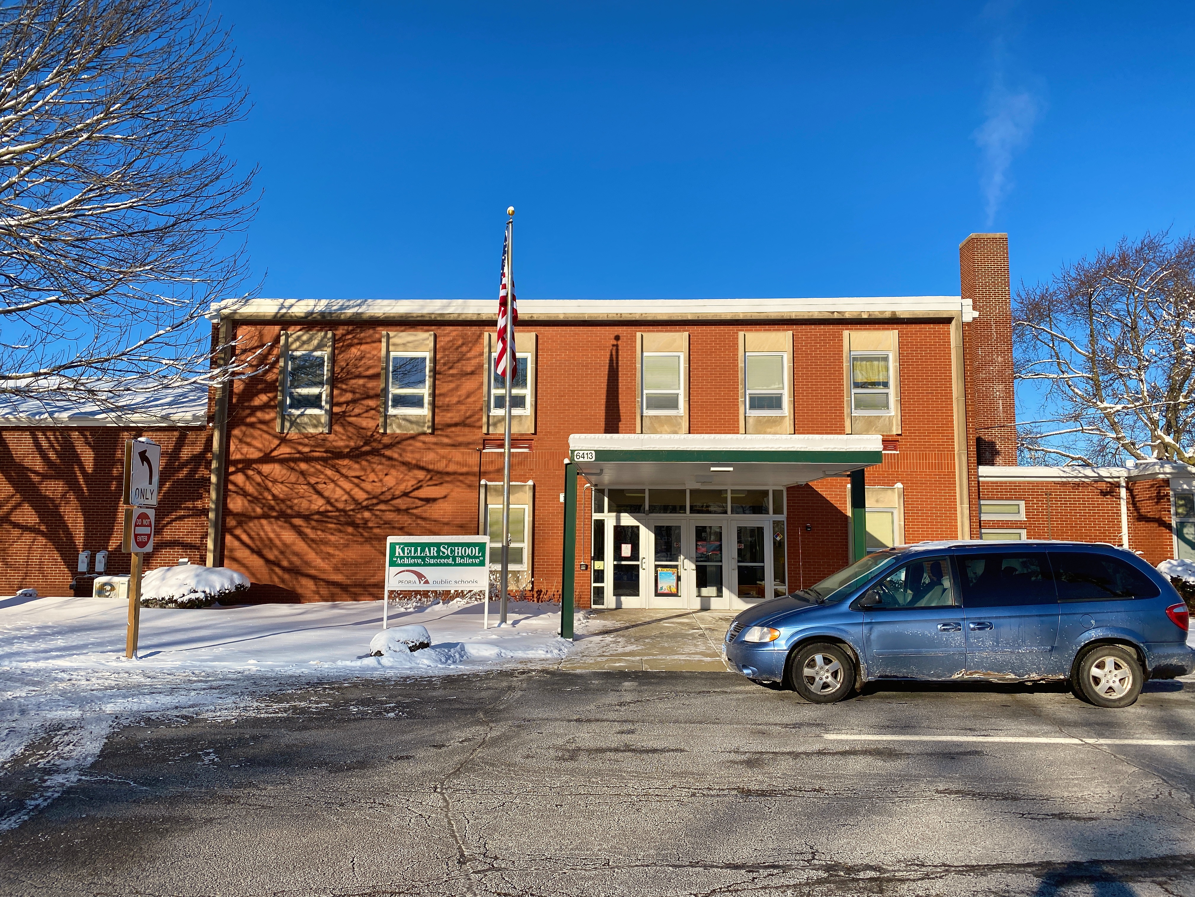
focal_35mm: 26
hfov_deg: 67.3
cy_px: 448
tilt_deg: +7.1
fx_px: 898
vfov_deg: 53.1
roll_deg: -0.5
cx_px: 598
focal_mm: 4.25
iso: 32
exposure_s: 1/3861
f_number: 1.8
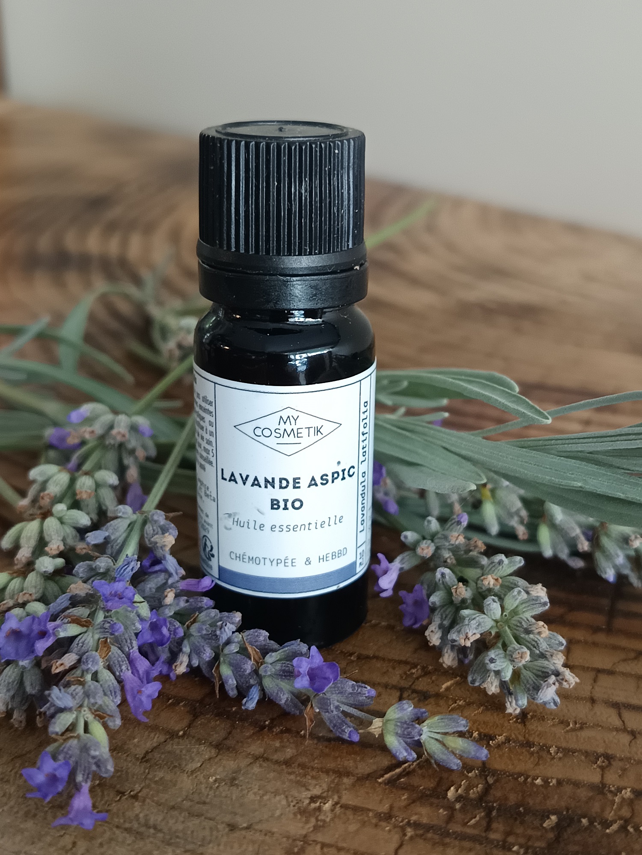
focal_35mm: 24
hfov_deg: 56.8
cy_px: 428
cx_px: 321
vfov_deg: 71.6
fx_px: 593
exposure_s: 1/50
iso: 975
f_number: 1.7
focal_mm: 5.31
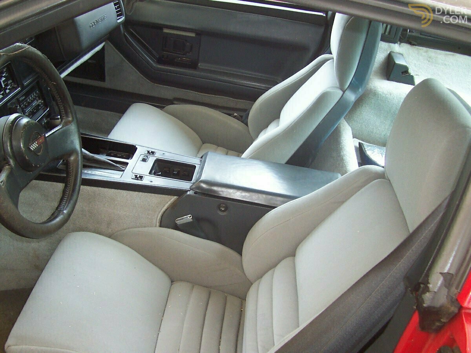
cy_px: 176
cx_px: 236
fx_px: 503
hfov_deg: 50.1
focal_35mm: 37
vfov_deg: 38.7
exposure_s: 1/60
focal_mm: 5.6
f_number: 2.8
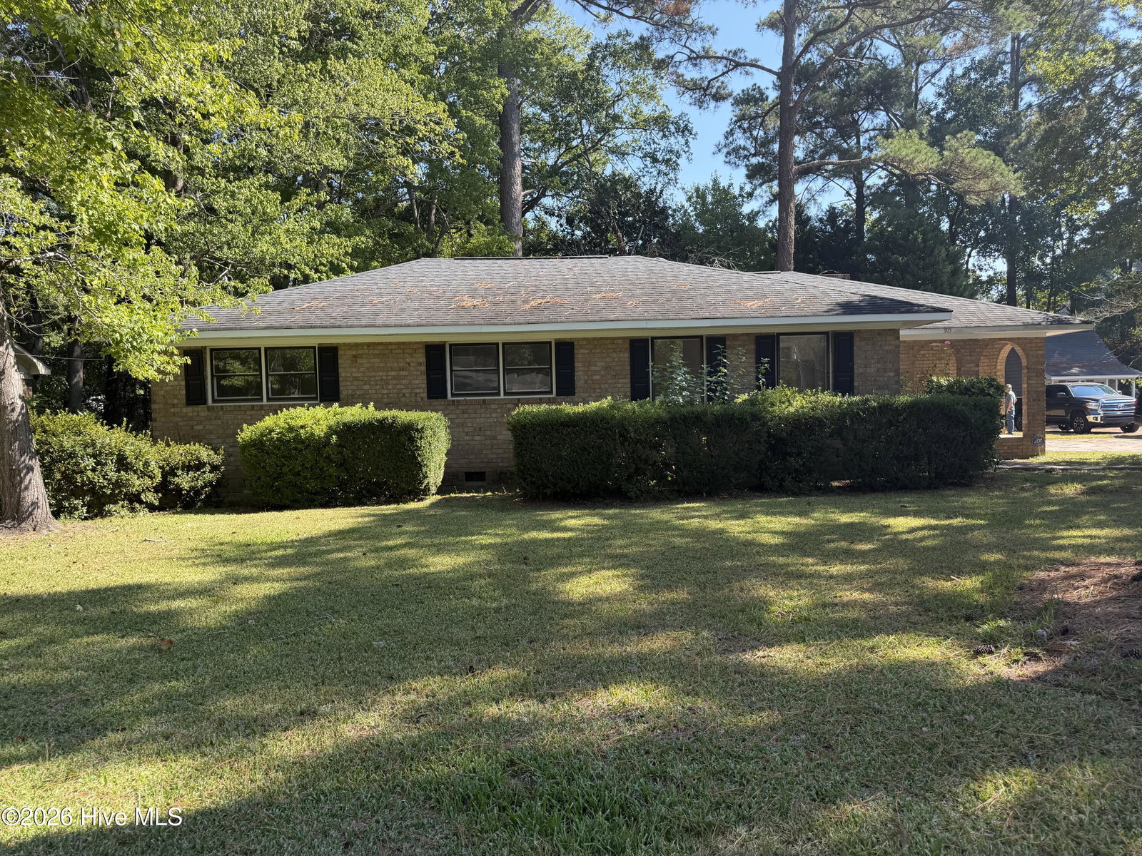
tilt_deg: -2.1
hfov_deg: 71.6
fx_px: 792
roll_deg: +1.9
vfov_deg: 56.8
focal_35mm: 24
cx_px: 571
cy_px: 428
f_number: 1.78
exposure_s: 1/1032
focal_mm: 6.76
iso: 100
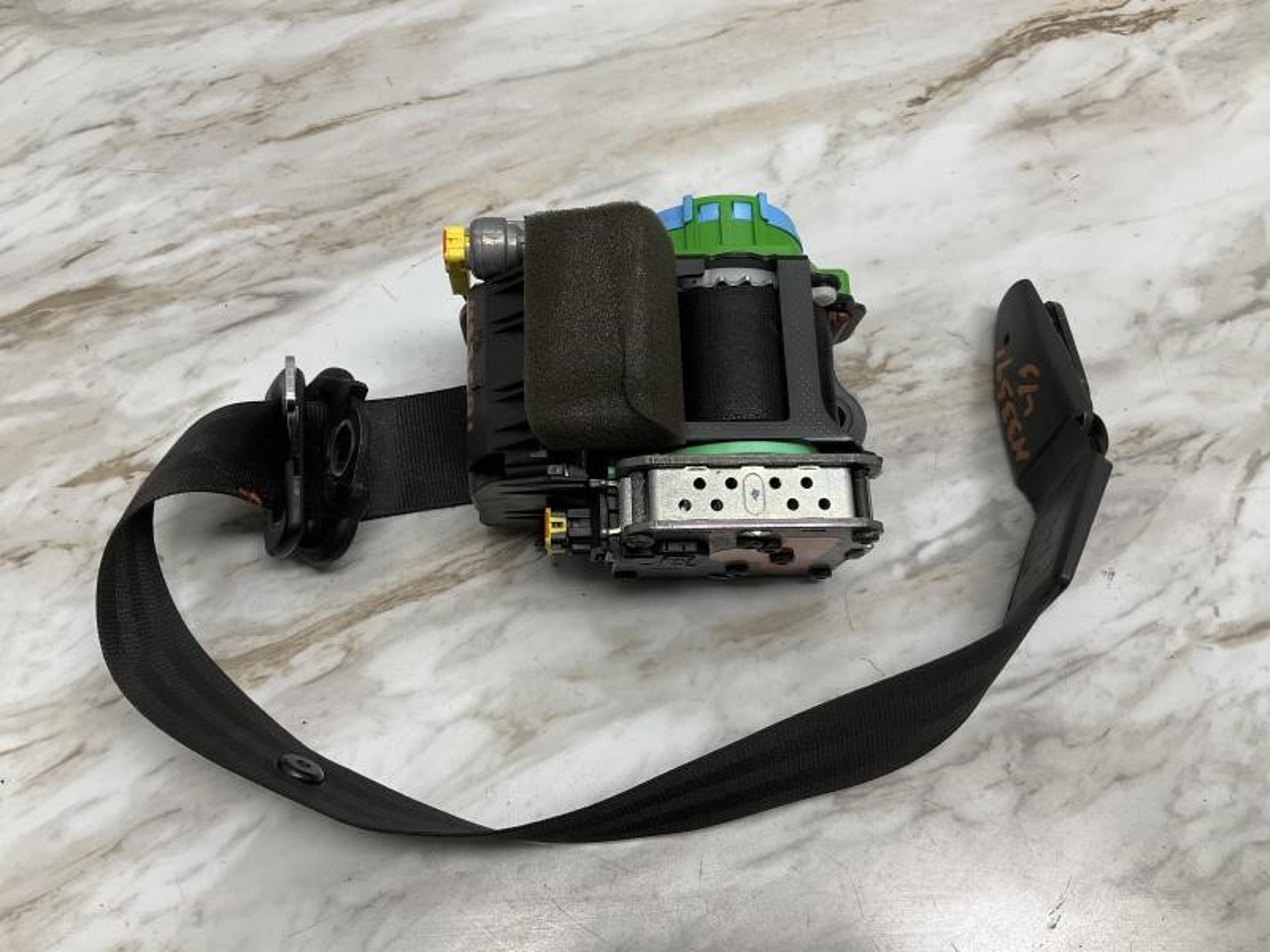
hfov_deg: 61.7
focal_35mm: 29
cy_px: 476
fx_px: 1064
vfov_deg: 48.2
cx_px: 635
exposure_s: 1/504
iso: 25
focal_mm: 3
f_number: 1.8
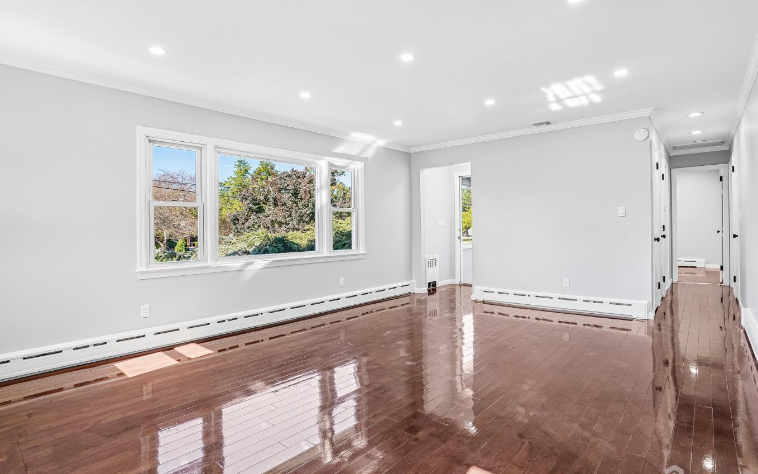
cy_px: 227
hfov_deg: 91.1
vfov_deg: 65.0
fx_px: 372
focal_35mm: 18
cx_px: 384
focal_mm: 16
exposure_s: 1/50
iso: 125
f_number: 8
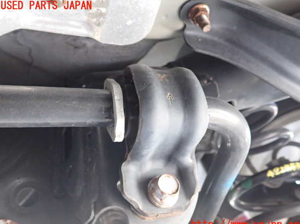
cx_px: 153
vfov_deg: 45.4
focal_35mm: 31
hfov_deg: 58.4
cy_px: 115
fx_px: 268
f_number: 2.3
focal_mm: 5.4
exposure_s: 1/30
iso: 500
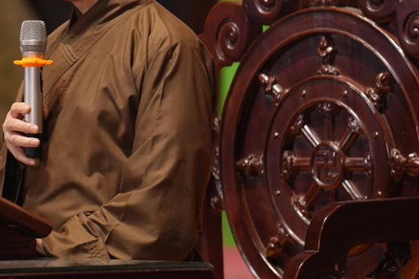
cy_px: 65
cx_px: -12
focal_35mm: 447
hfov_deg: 4.6
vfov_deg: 3.1
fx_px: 5202
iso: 1250
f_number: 3.5
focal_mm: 200
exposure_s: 1/160
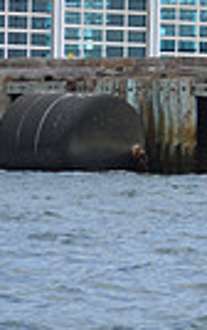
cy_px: -99
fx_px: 3271
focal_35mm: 363
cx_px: 586
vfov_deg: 5.7
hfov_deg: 3.5
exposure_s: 1/250
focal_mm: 55
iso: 100
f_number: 8
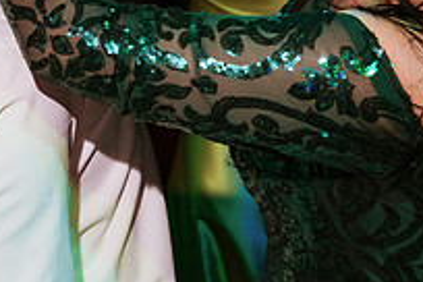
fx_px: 1410
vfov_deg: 10.9
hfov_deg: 16.6
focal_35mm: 120
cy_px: -167
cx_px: -17
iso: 2000
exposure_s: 1/250
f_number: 5.6
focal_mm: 35
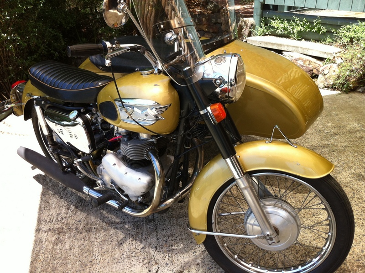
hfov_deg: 52.7
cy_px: 136
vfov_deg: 40.6
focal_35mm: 35
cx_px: 182
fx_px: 369
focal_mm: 3.85
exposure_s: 1/329
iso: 80
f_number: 2.8
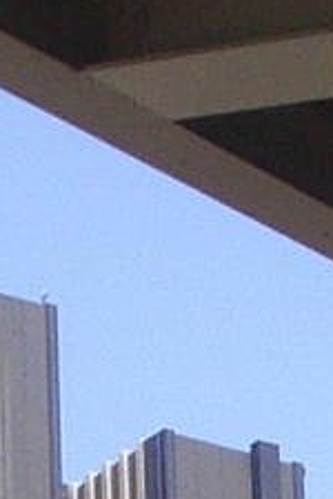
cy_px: 1340
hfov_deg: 5.2
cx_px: 151
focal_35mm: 266
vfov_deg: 7.1
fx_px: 3690
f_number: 4
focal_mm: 4.8
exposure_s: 1/320
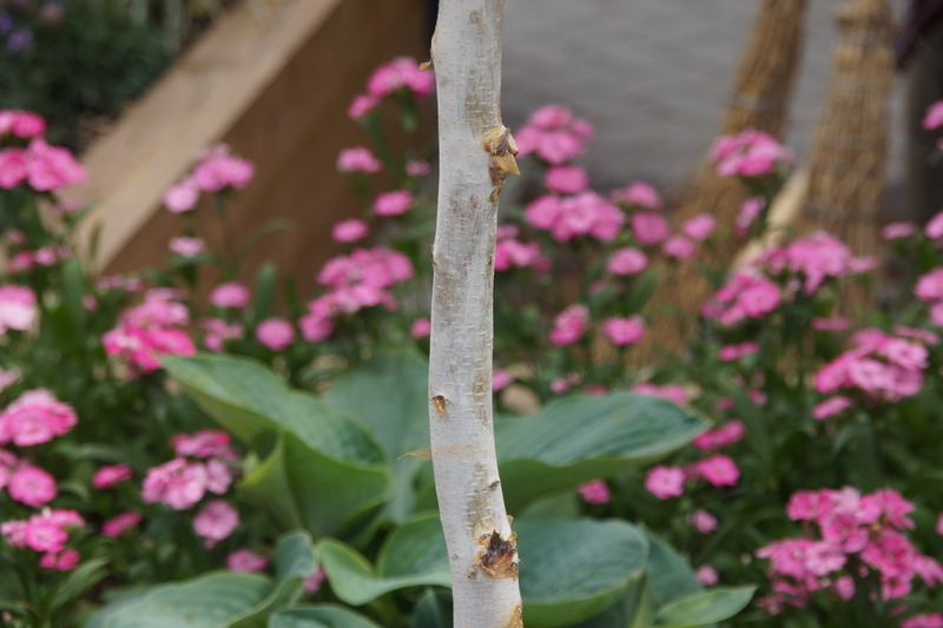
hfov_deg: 13.7
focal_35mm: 150
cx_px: 472
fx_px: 3928
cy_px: 314
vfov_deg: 9.1
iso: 100
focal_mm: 100
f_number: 6.3
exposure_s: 1/200
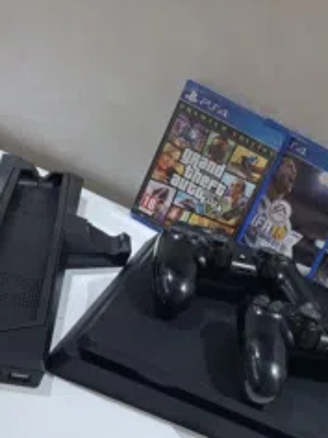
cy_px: 301
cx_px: 263
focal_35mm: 39
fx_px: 493
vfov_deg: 46.9
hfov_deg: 35.6
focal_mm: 5.54
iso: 250
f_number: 1.8
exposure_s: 1/33
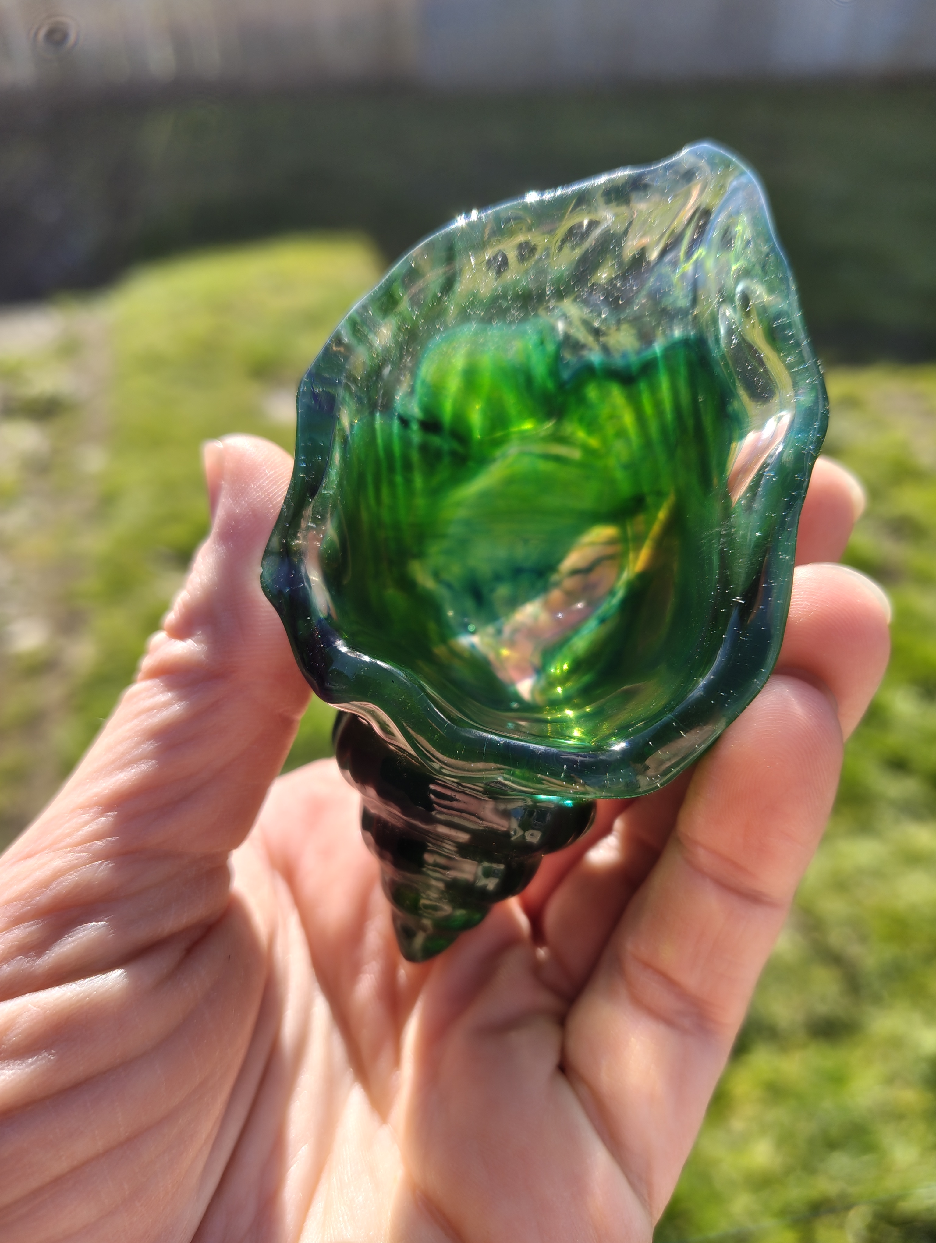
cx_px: 468
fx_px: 863
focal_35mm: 24
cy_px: 622
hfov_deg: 56.9
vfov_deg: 71.5
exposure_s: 1/408
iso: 50
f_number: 1.88
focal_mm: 5.56
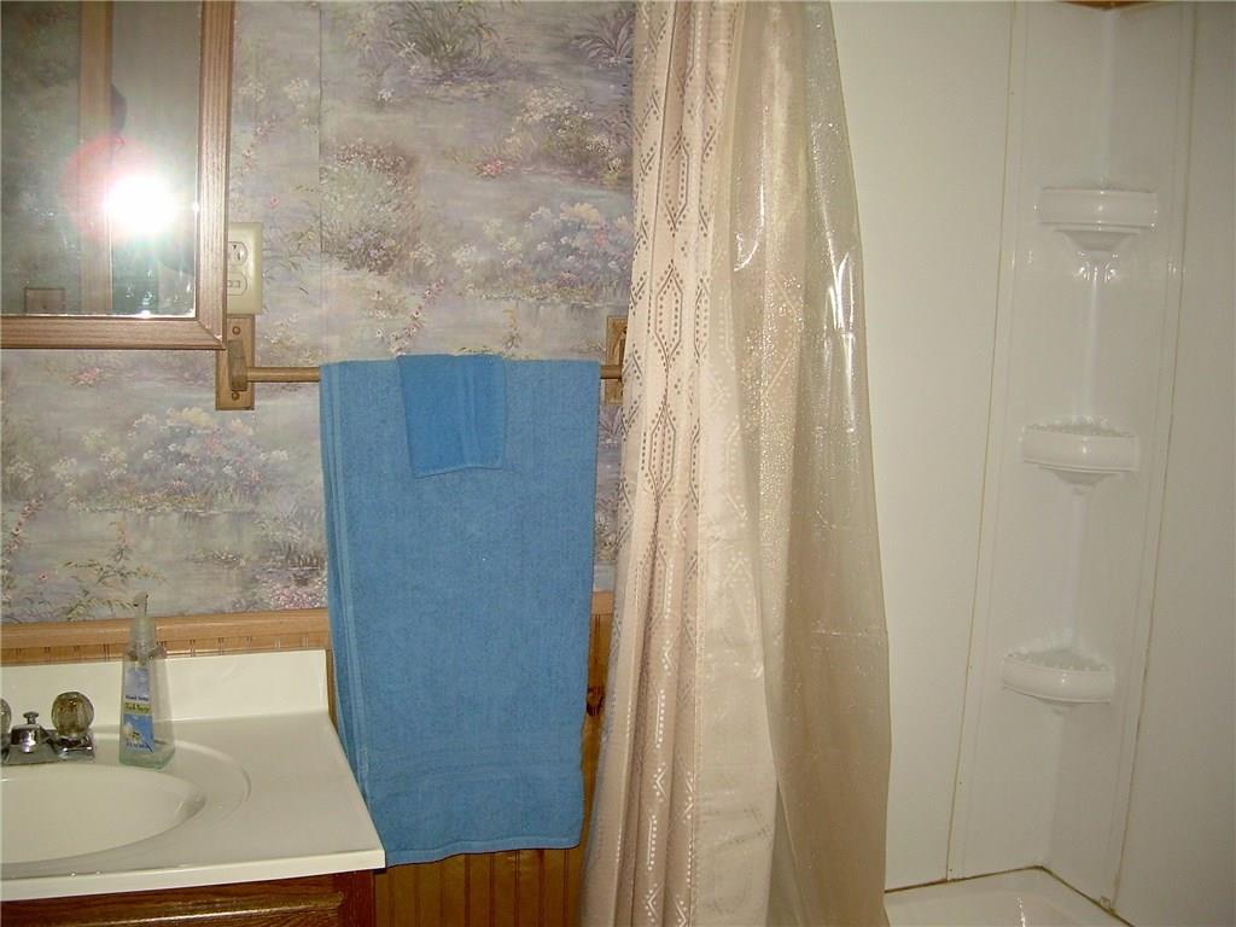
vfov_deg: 37.7
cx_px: 618
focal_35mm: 38
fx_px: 1357
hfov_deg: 49.0
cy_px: 464
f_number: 2.8
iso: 50
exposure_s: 1/60
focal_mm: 6.3
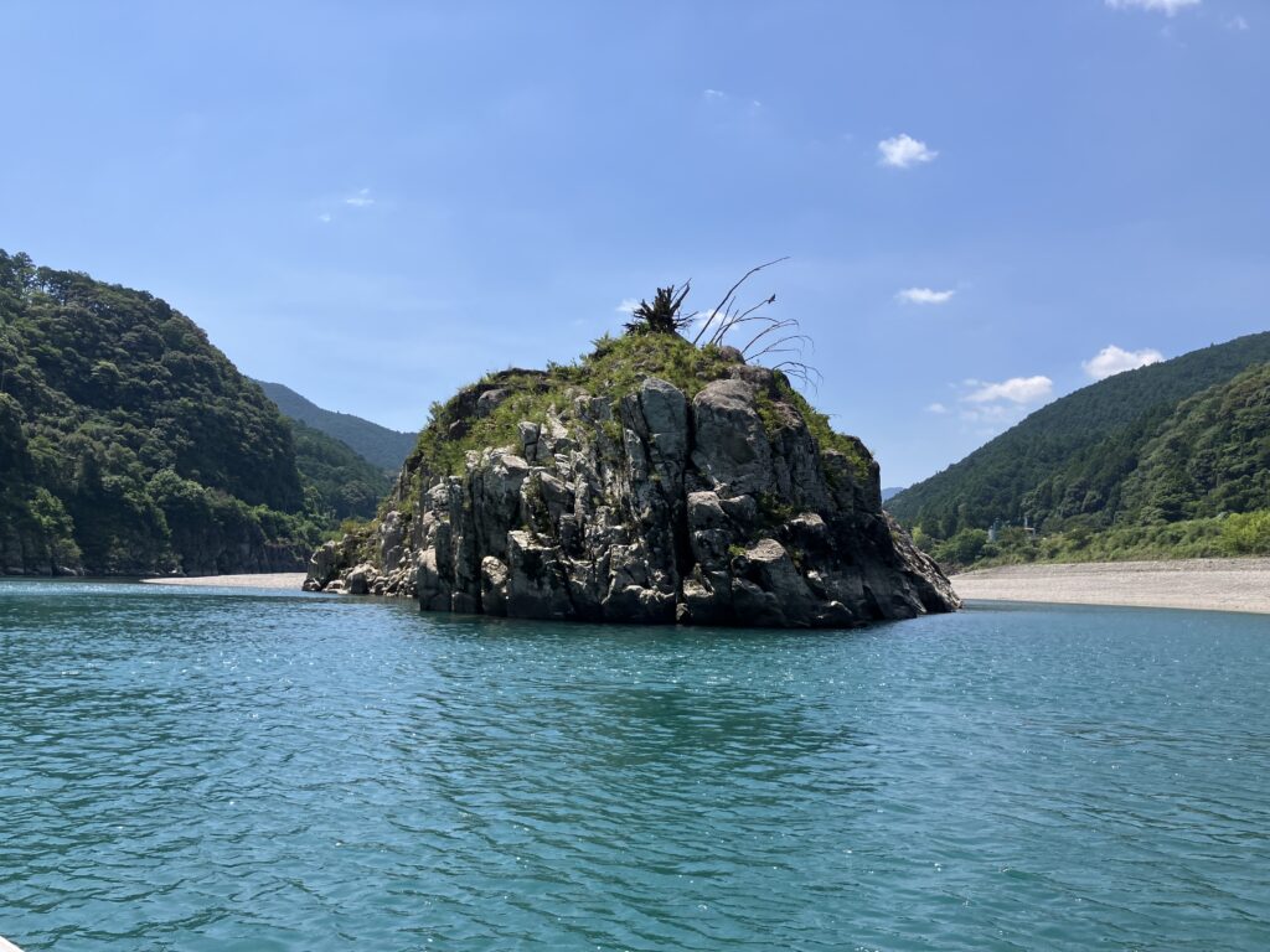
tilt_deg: +6.3
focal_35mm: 28
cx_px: 635
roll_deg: -1.6
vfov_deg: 49.7
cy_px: 476
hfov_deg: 63.4
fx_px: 1027
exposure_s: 1/2404
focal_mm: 3.99
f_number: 1.8
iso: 32
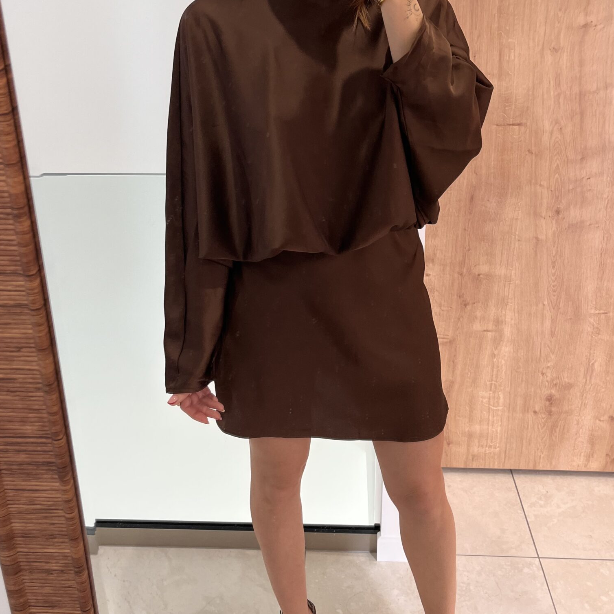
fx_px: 783
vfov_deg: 42.6
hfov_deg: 42.8
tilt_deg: -27.9
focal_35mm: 39
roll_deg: +1.9
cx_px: 296
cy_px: 240
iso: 80
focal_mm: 5.1
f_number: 1.6
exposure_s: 1/100
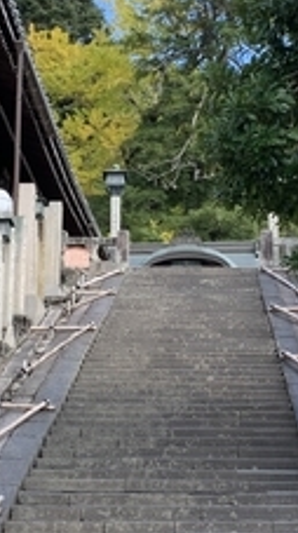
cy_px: 286
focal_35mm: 75
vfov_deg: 28.3
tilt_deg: +15.3
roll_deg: -0.7
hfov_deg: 16.0
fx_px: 1058
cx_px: 129
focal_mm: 4.25
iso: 25
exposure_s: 1/381
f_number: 1.8
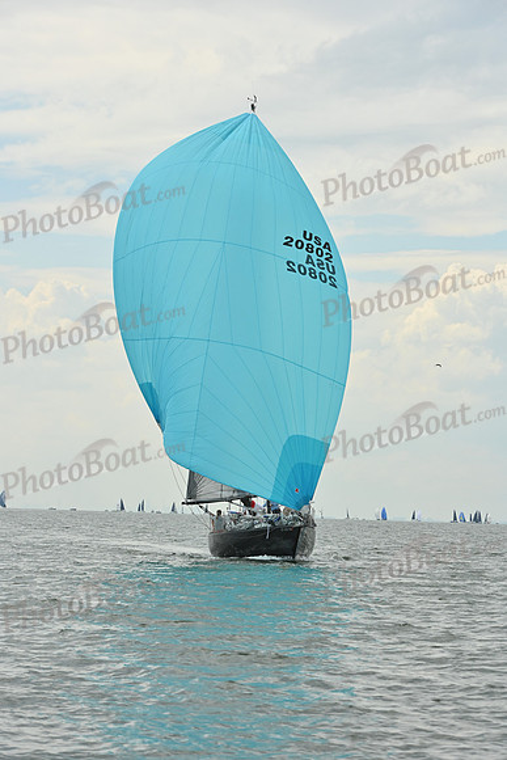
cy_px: 380
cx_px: 254
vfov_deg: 18.6
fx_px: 2322
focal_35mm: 110
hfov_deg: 12.5
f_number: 8
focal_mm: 110
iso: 320
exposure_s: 1/1250
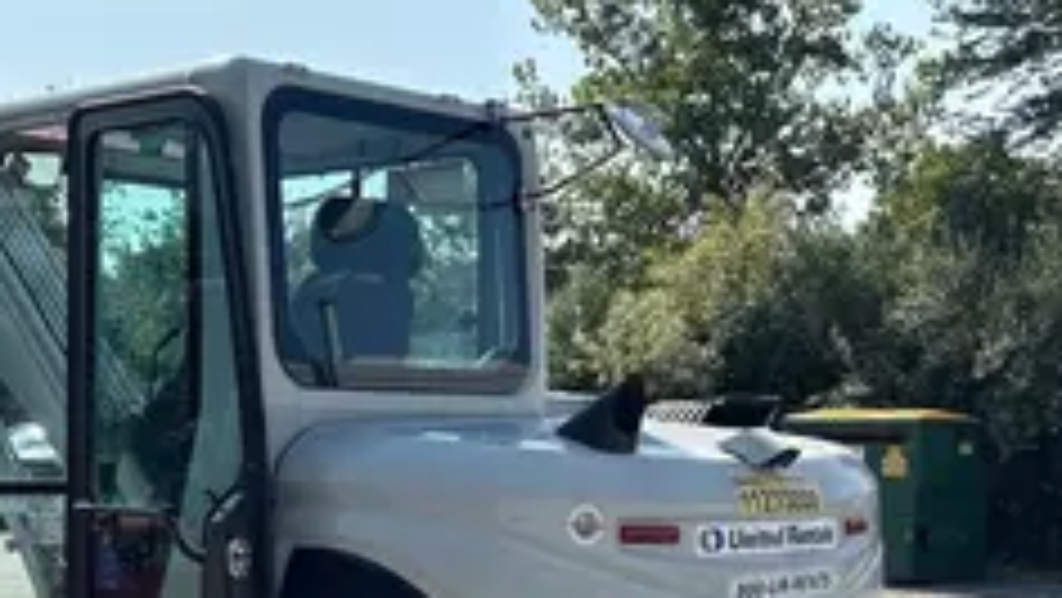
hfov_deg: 31.3
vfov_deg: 17.8
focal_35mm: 66
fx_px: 1859
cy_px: 618
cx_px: 261
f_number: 1.6
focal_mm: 5.96
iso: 50
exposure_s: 1/3448
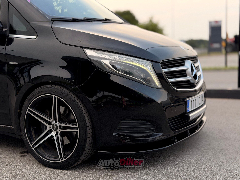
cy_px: 90
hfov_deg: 39.7
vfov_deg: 30.3
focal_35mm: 48
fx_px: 333
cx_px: 120
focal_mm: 6.76
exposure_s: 1/192
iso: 64
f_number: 1.78
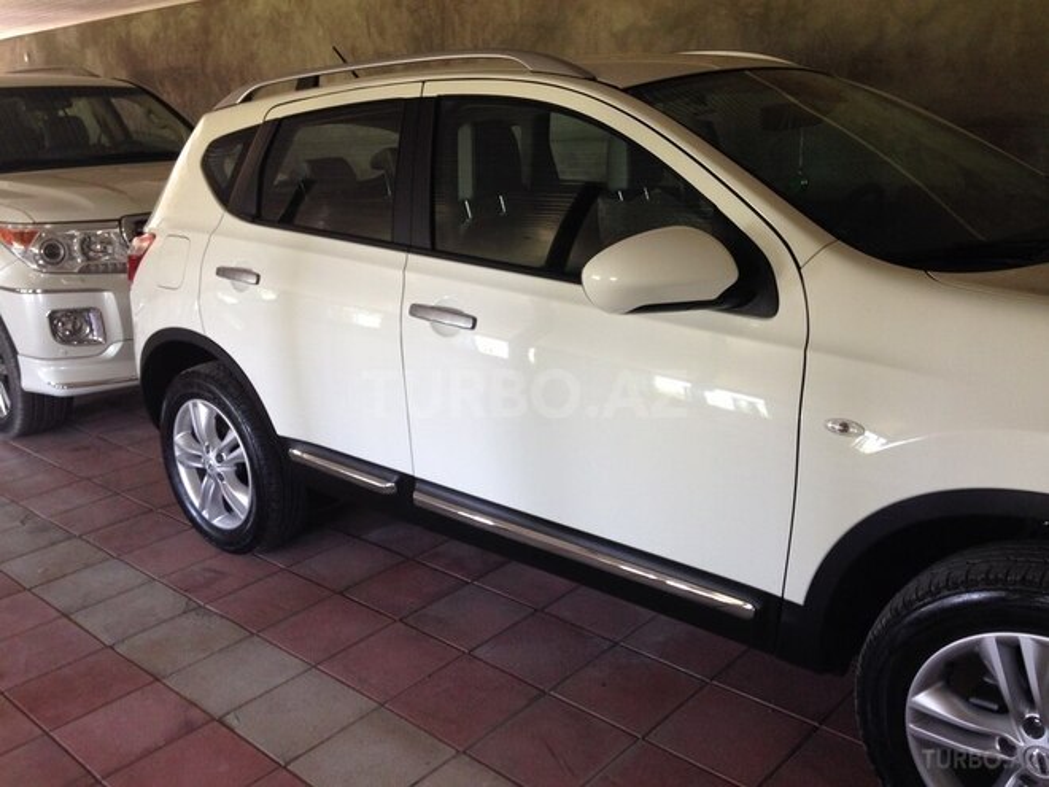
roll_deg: +1.6
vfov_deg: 42.9
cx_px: 524
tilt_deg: -16.6
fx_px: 1000
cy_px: 394
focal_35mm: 33
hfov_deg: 55.4
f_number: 2.4
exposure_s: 1/20
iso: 80
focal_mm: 4.12
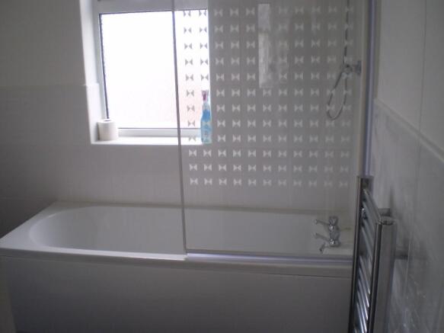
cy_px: 166
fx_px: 462
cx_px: 222
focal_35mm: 36
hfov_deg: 51.4
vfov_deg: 39.6
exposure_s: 1/30
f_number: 3.1
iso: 64
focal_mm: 6.3
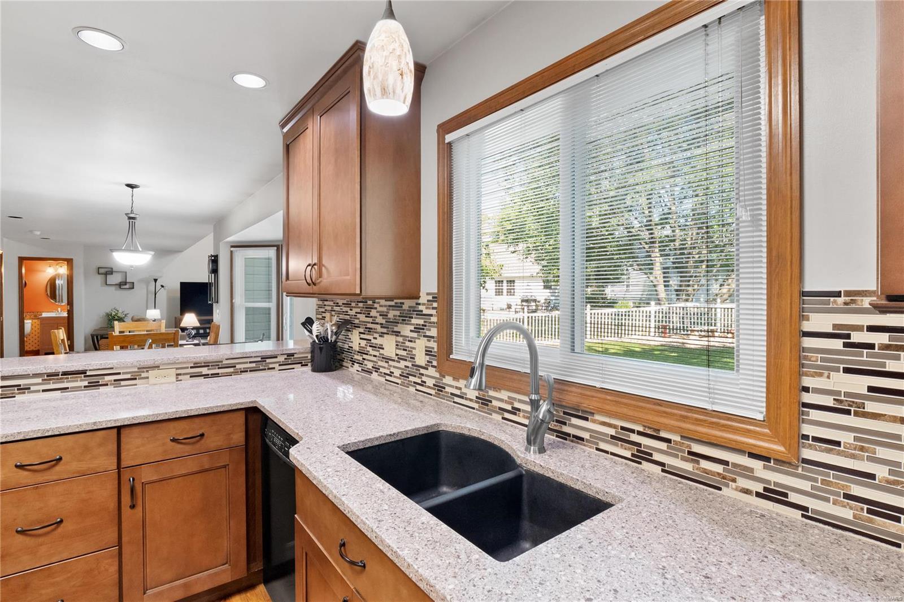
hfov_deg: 90.0
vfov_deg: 67.4
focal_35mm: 18
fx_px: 452
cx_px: 452
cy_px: 301
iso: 400
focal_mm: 9
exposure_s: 1/4
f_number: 8
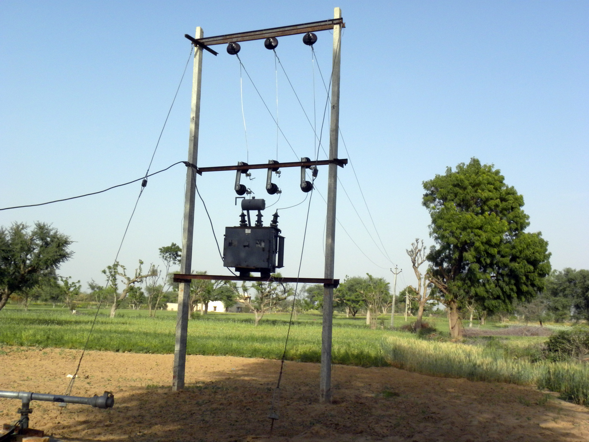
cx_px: 294
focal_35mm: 41
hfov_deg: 45.8
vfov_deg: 35.1
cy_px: 221
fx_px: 698
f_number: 8
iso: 200
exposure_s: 1/462
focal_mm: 7.3
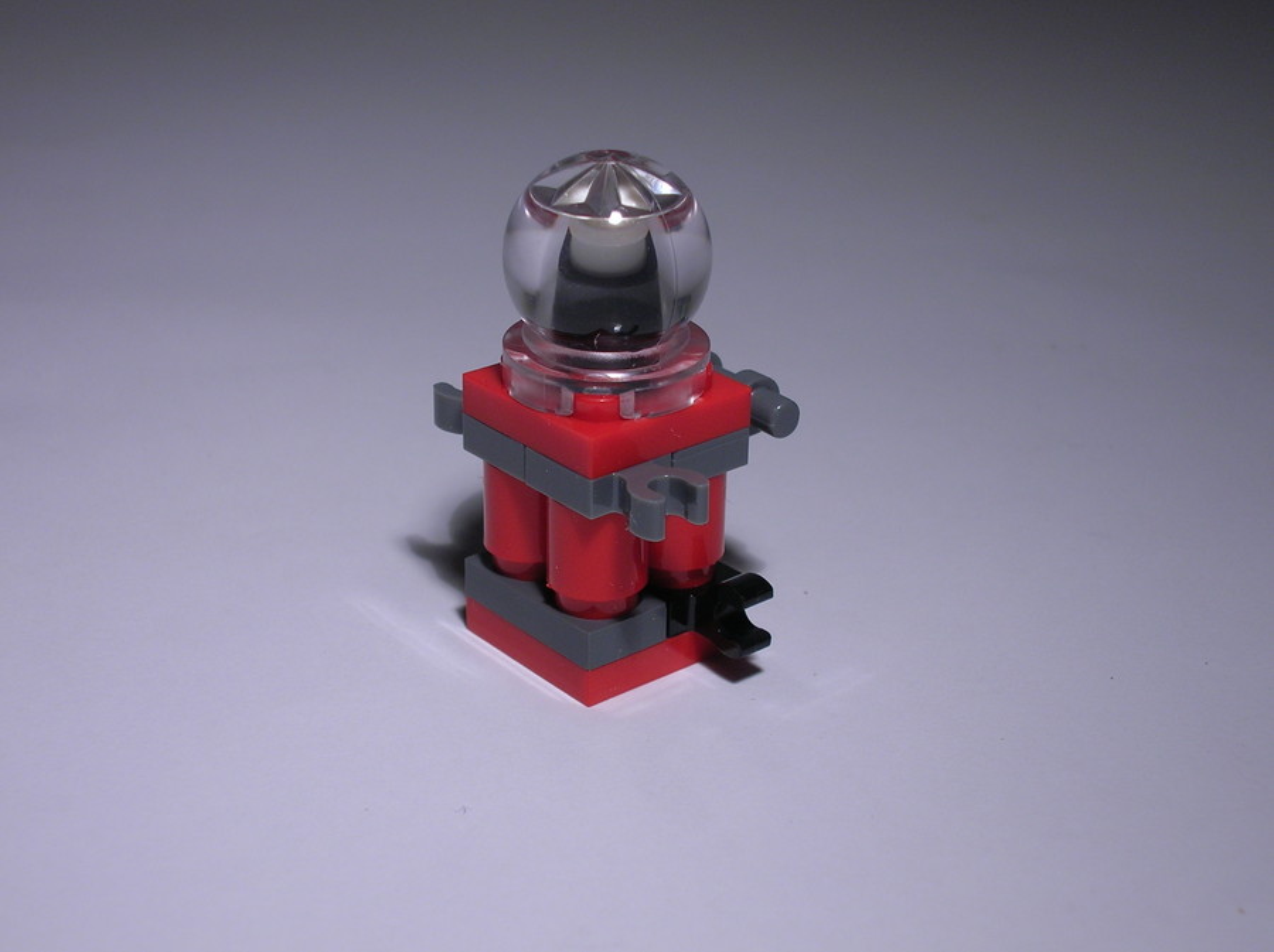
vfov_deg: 23.2
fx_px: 2316
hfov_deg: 30.8
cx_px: 637
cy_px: 476
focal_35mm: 63
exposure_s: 1/54.8
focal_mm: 10.4
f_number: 3.6
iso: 50
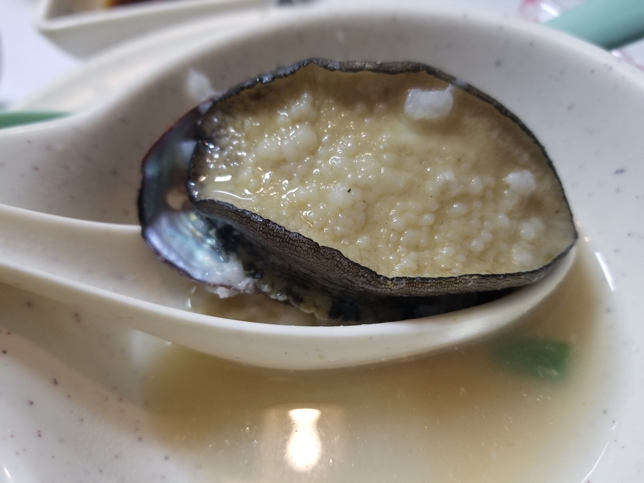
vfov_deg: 53.1
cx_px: 322
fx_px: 484
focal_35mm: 26
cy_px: 242
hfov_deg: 67.3
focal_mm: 4.25
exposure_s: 1/25
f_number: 1.7
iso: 250
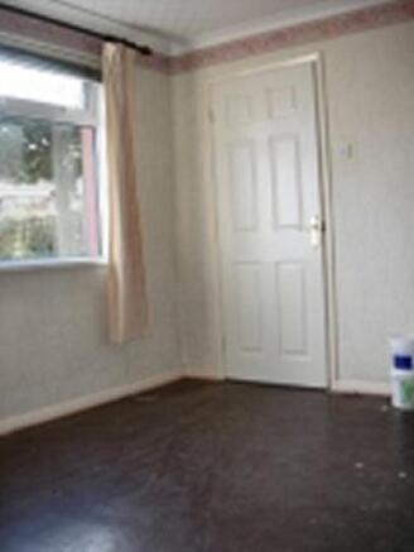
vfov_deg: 49.0
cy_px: 276
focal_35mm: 38
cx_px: 207
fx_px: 606
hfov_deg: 37.7
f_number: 2.8
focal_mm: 7.8
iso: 79
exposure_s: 1/85.4
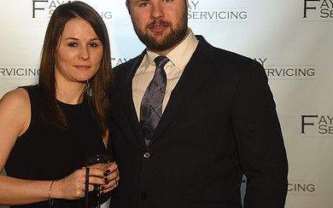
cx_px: 120
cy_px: 81
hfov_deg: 22.0
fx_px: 853
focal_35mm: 94
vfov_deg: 13.9
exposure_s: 1/200
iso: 2500
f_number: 5.6
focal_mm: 62
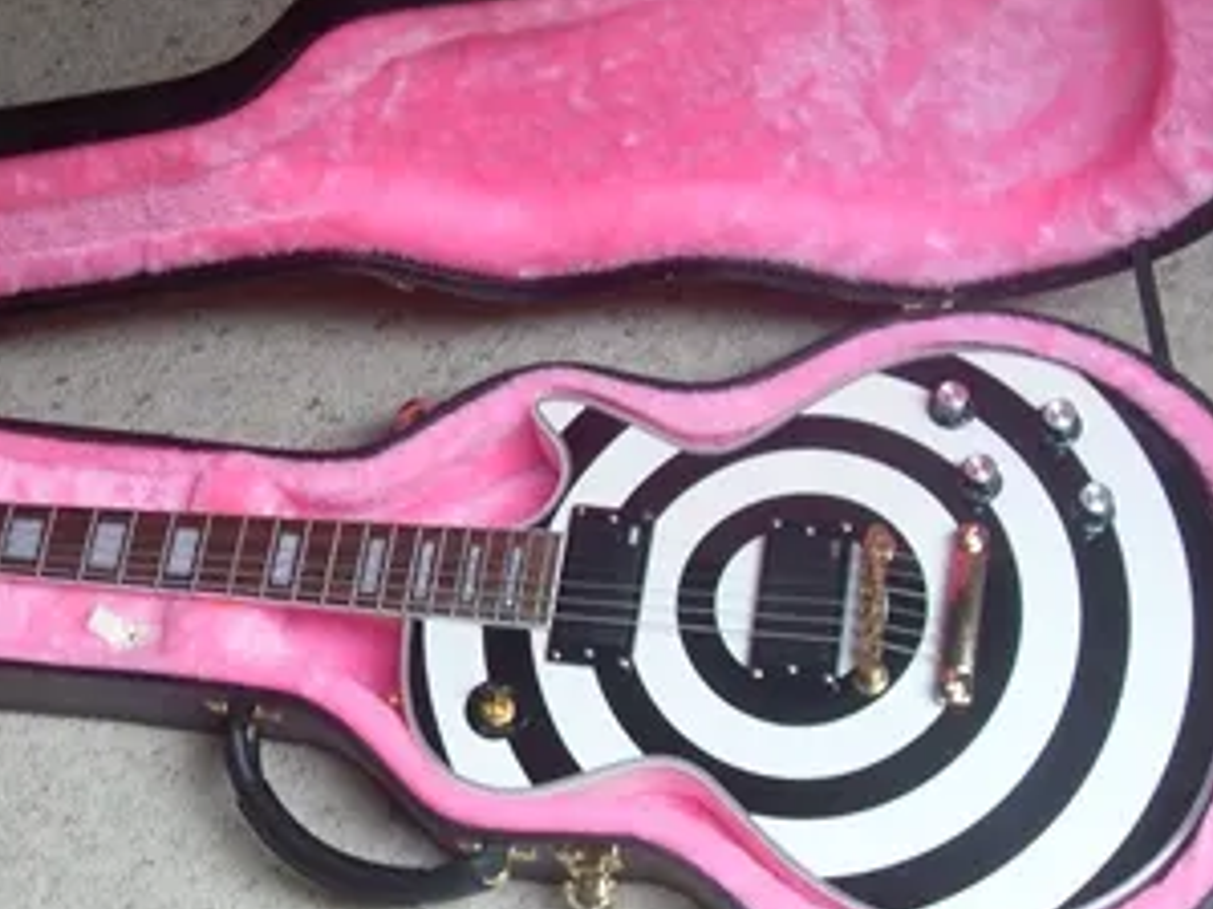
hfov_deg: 29.2
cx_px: 383
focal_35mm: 66
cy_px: 454
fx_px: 2312
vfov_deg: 22.2
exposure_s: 1/60
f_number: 2.8
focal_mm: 6.3
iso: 100
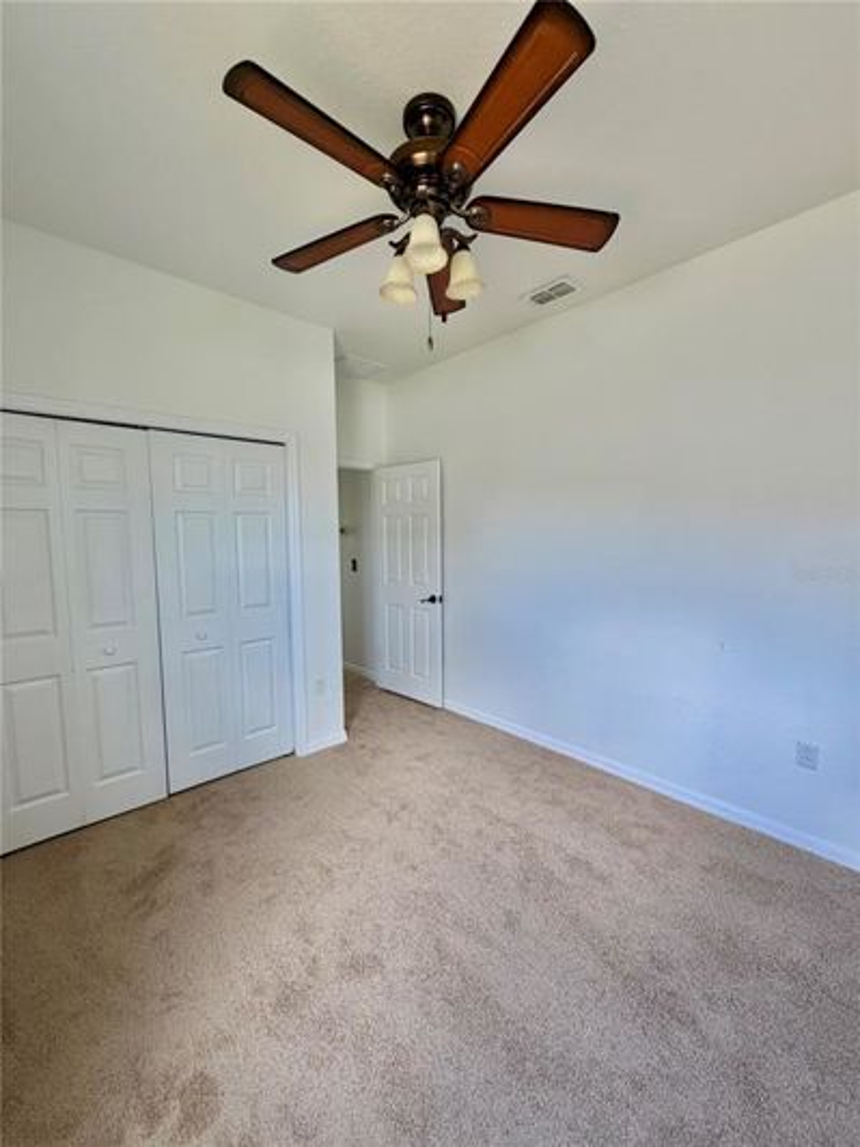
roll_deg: +0.7
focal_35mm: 14
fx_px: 464
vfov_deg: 102.1
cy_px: 574
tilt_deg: -4.6
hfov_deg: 85.7
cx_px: 430
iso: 125
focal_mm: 2.22
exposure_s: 1/121
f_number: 2.2
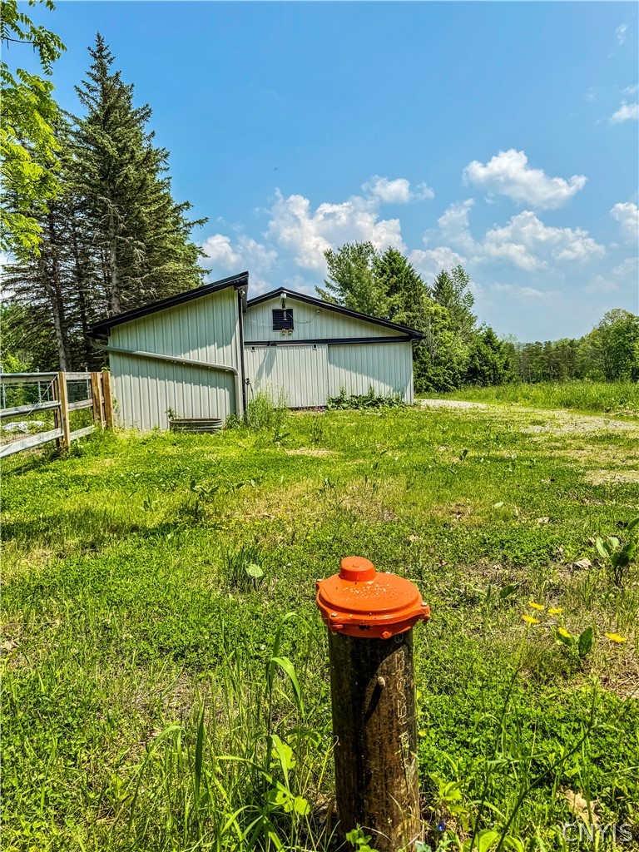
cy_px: 426
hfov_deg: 56.8
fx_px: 591
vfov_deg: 71.6
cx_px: 320
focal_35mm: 24
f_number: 1.78
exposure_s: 1/5319
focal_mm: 6.76
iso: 80
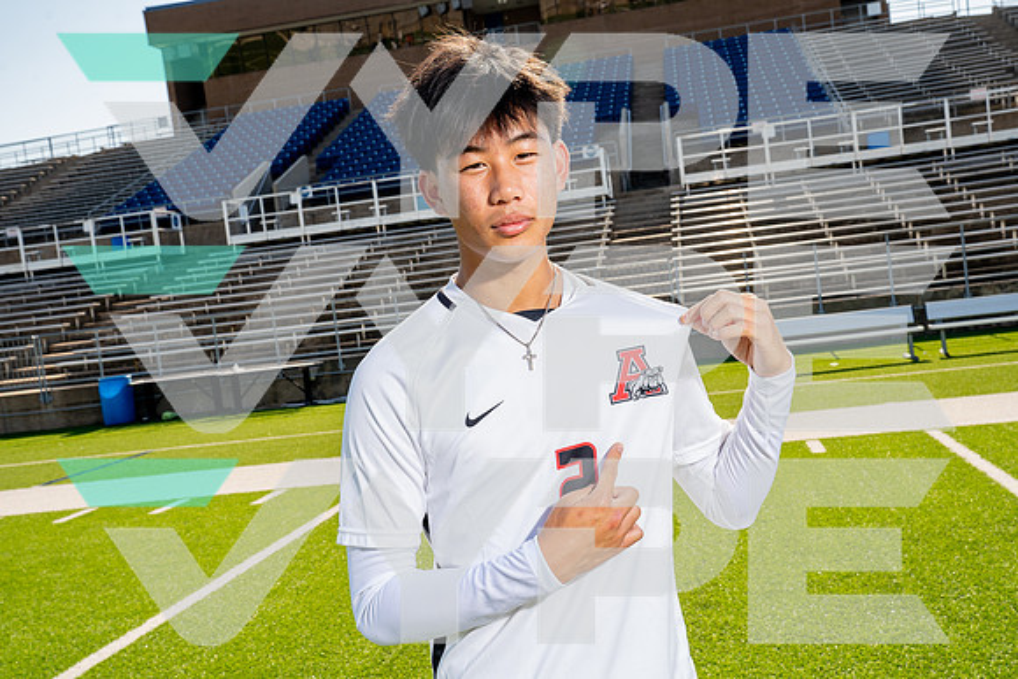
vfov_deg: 34.2
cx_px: 509
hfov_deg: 49.5
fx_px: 1103
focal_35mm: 39
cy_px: 340
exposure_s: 1/250
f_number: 10
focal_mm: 39
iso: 320
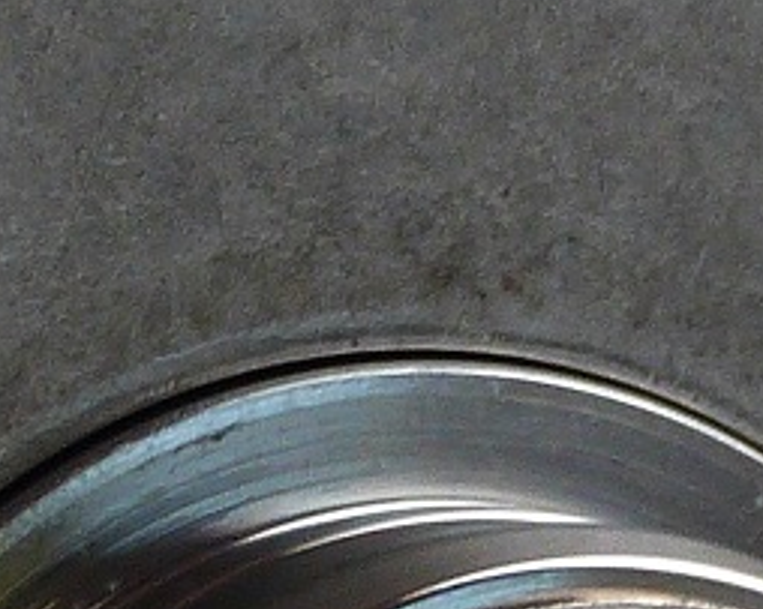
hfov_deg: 2.3
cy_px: 786
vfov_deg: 1.8
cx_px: 9
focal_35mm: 853
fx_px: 19255
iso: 125
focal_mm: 20.1
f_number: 3.5
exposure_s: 1/60
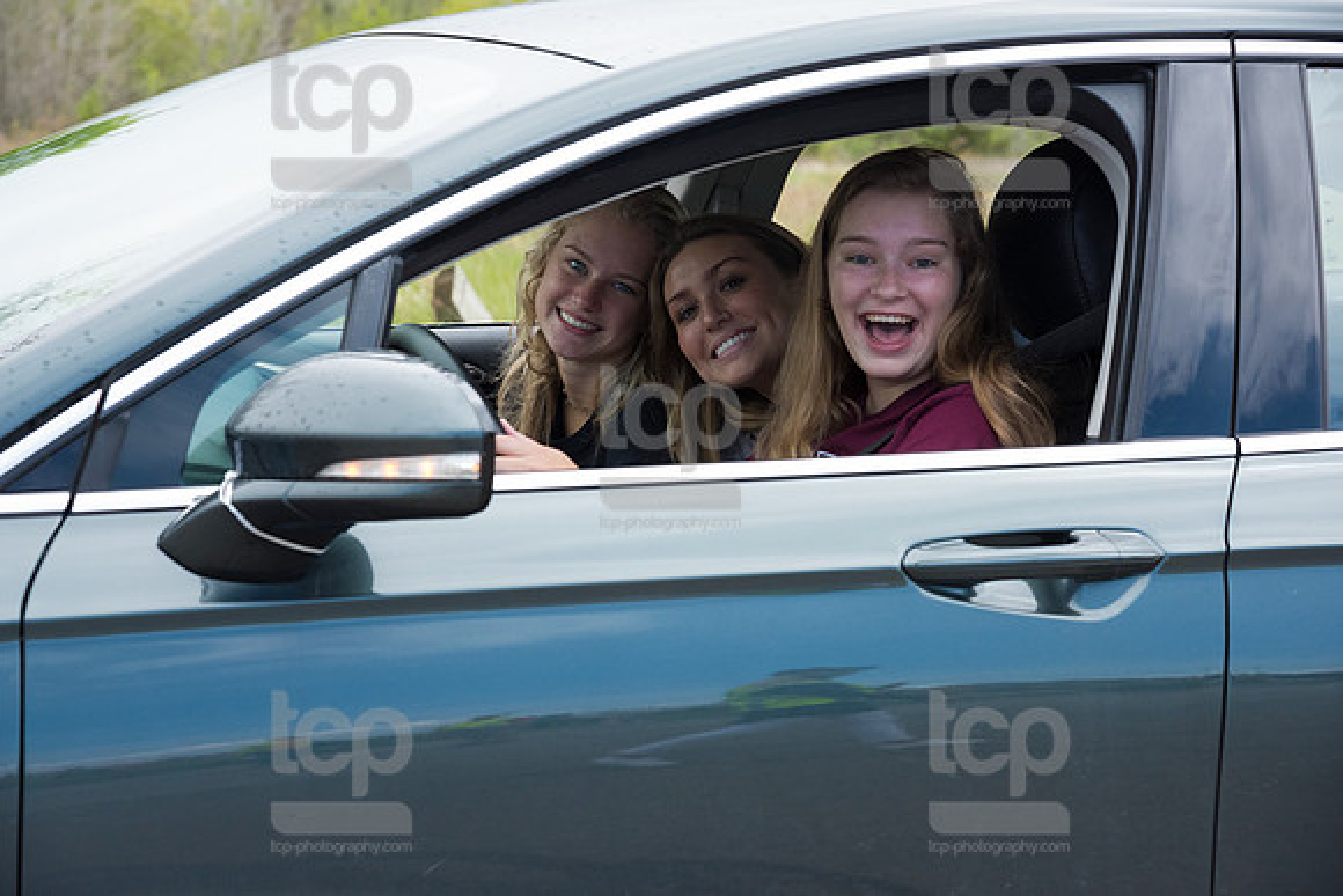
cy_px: 448
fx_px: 3433
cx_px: 672
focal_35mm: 92
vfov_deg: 14.9
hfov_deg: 22.1
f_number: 7.1
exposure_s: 1/800
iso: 1250
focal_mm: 92
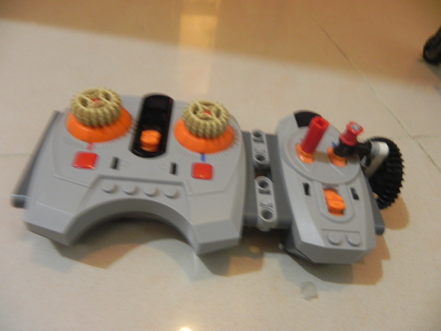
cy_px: 166
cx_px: 220
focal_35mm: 26
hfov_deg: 67.3
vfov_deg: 53.1
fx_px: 331
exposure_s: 1/10.1
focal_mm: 4.6
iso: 400
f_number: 2.8
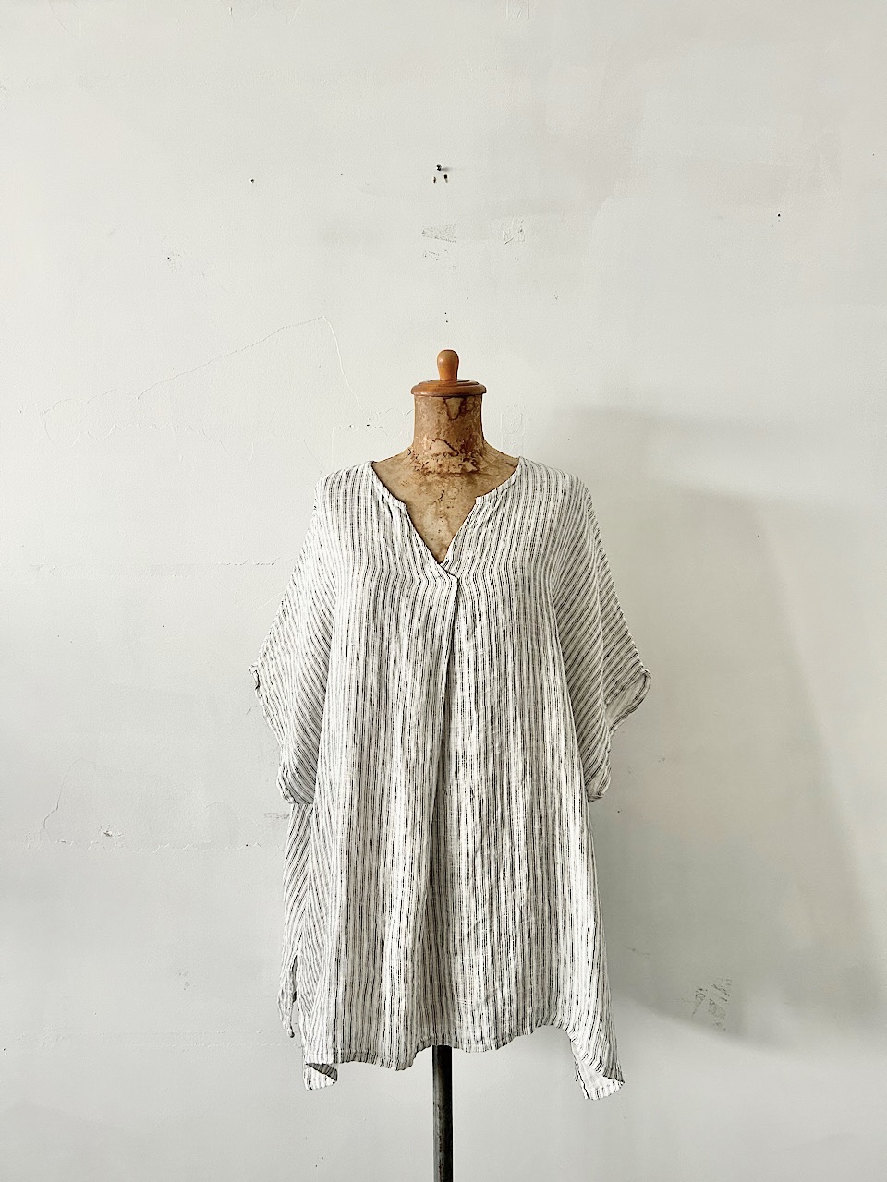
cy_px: 591
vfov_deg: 67.3
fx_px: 888
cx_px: 444
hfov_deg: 53.1
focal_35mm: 26
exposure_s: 1/60
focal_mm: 5.7
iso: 160
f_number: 1.5
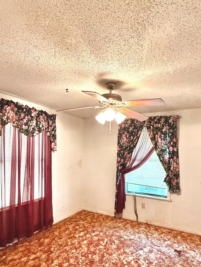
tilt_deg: -0.9
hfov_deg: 61.0
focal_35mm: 22
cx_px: 108
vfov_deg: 75.8
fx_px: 170
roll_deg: -1.4
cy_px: 156
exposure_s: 1/120
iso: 640
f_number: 2.2
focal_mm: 2.22
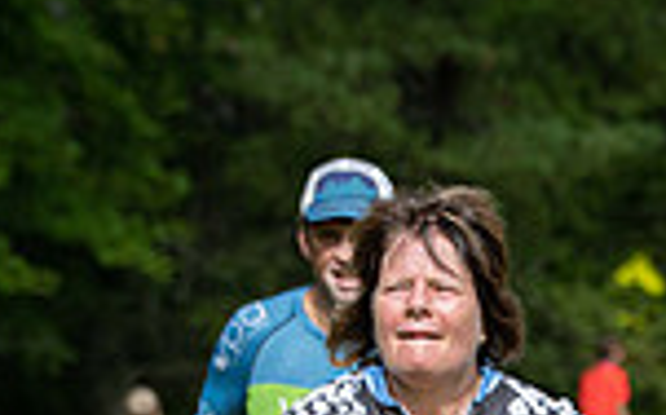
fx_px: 8902
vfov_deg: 2.7
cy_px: 784
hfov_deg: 4.3
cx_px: 900
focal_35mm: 491
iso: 200
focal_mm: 125
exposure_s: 1/1000
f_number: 5
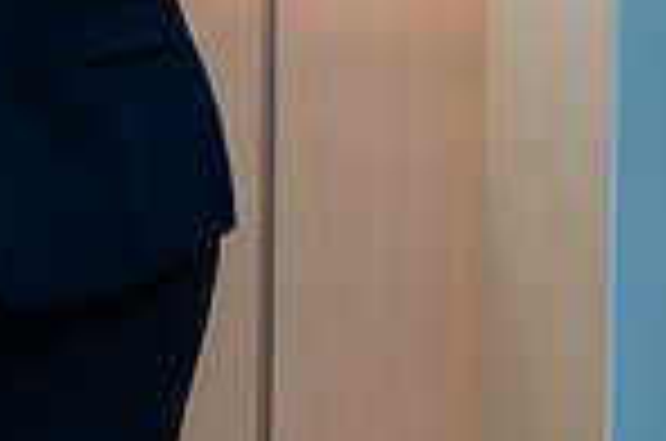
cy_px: -356
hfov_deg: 9.6
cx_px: -87
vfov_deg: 6.3
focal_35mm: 212
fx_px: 3914
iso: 400
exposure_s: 1/160
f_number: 4
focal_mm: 51
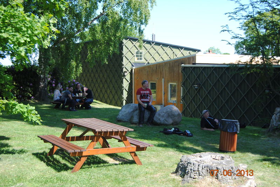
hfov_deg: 43.6
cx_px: 140
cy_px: 94
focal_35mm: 45
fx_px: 350
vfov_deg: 30.0
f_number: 5.6
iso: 100
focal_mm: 30
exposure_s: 1/125
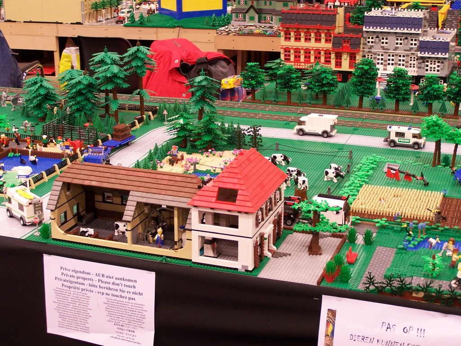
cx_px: 230
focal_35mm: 67
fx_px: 892
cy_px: 173
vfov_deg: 21.9
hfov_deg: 29.0
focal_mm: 11.1
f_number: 3.2
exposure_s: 1/2
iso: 80
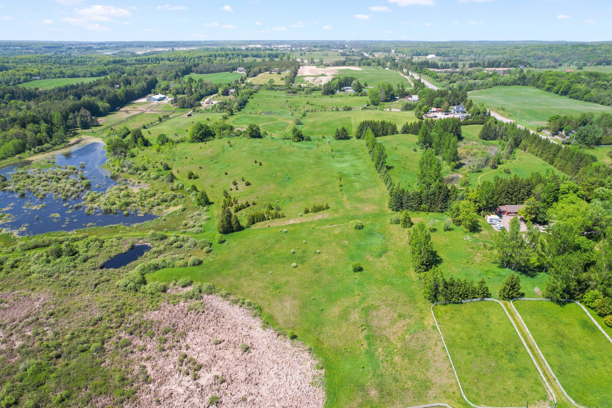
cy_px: 204
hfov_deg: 78.6
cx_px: 306
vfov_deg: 57.2
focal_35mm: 22
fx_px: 374
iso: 100
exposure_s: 1/1500
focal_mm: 8.38
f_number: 2.8
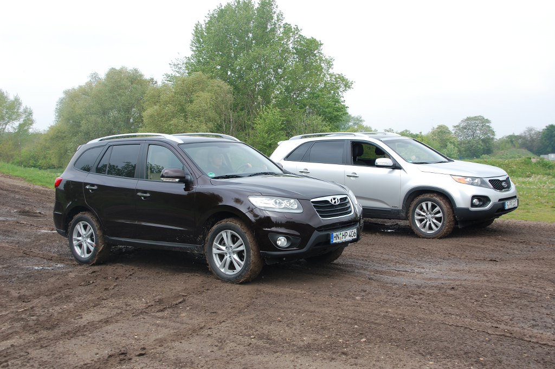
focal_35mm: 45
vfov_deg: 29.8
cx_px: 278
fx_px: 693
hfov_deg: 43.6
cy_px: 184
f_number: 8
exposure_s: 1/250
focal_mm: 30
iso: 200
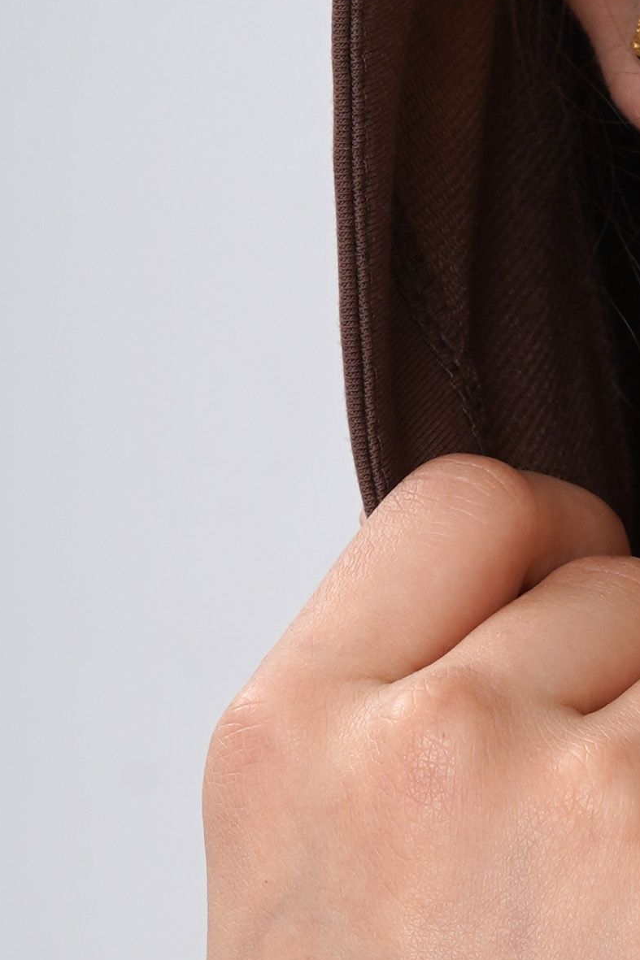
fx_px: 6775
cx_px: 1224
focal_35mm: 254
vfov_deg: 8.1
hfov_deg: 5.3
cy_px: 899
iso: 100
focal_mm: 50
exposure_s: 1/160
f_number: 10
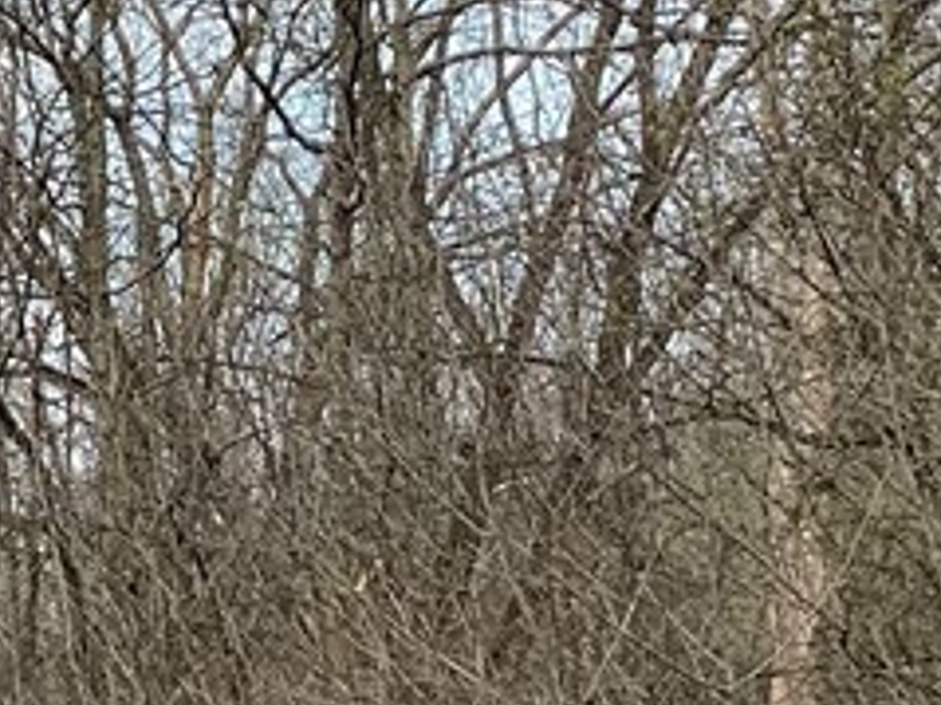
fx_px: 3614
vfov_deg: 11.1
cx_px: 94
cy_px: 398
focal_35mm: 133
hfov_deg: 14.7
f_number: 2.4
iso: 25
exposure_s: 1/450
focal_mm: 3.3
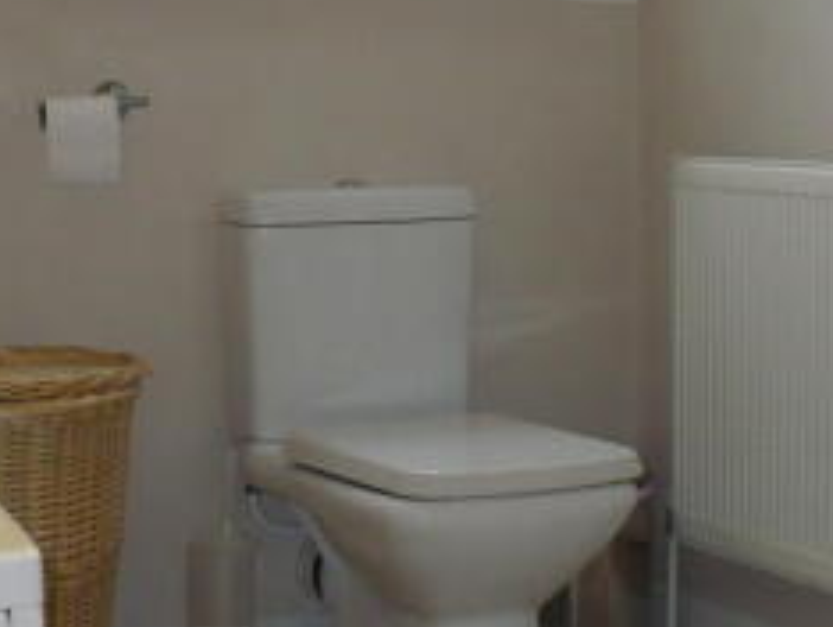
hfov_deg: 21.3
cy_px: 180
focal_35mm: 92
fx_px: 2216
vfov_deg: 16.0
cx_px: 507
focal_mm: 6.1
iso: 200
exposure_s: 1/30
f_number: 2.8
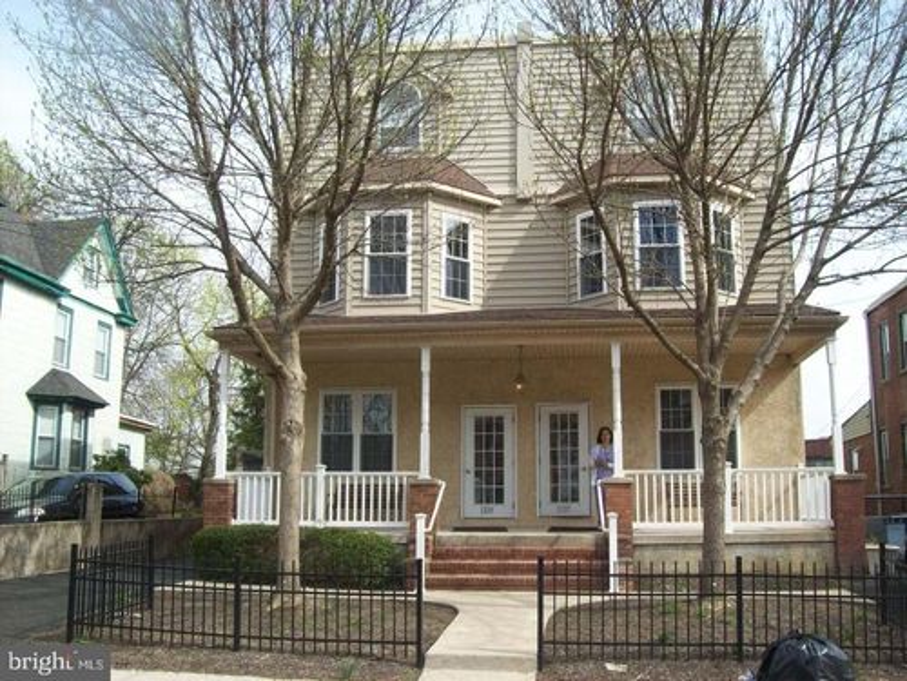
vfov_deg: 39.7
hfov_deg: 51.4
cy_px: 340
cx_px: 454
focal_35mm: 36
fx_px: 943
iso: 80
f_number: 4.8
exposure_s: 1/295
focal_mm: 6
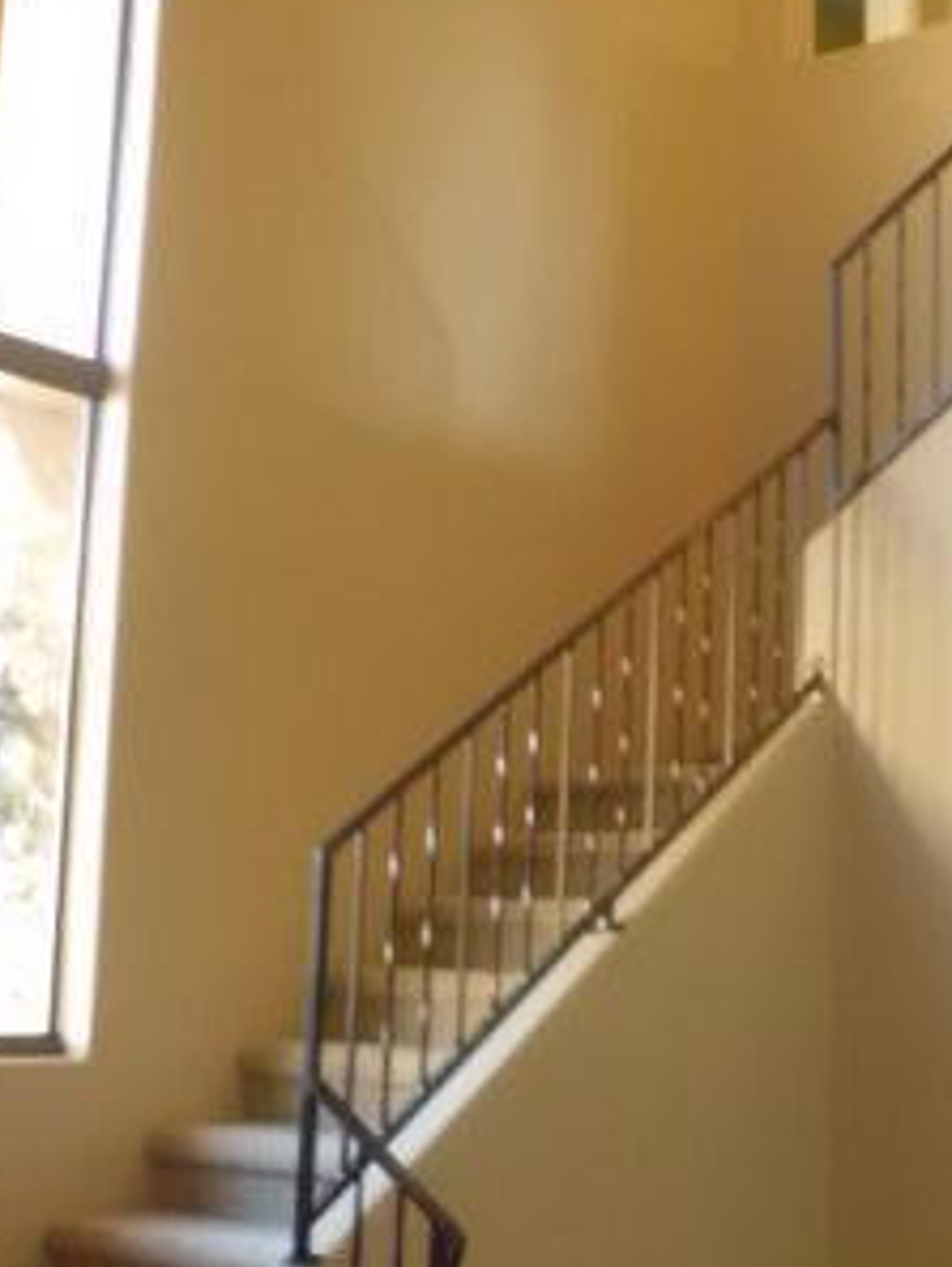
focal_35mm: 56
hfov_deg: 25.4
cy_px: 623
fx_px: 2052
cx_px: 824
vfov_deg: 34.3
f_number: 2.8
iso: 400
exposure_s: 1/30
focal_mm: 4.7
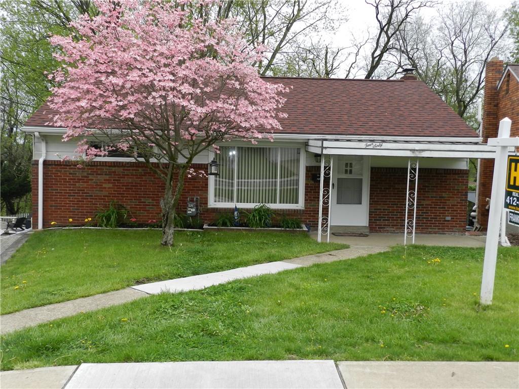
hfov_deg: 56.8
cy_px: 194
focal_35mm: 32
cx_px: 260
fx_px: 480
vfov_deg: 44.2
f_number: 3.7
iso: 160
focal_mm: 5.6
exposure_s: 1/200
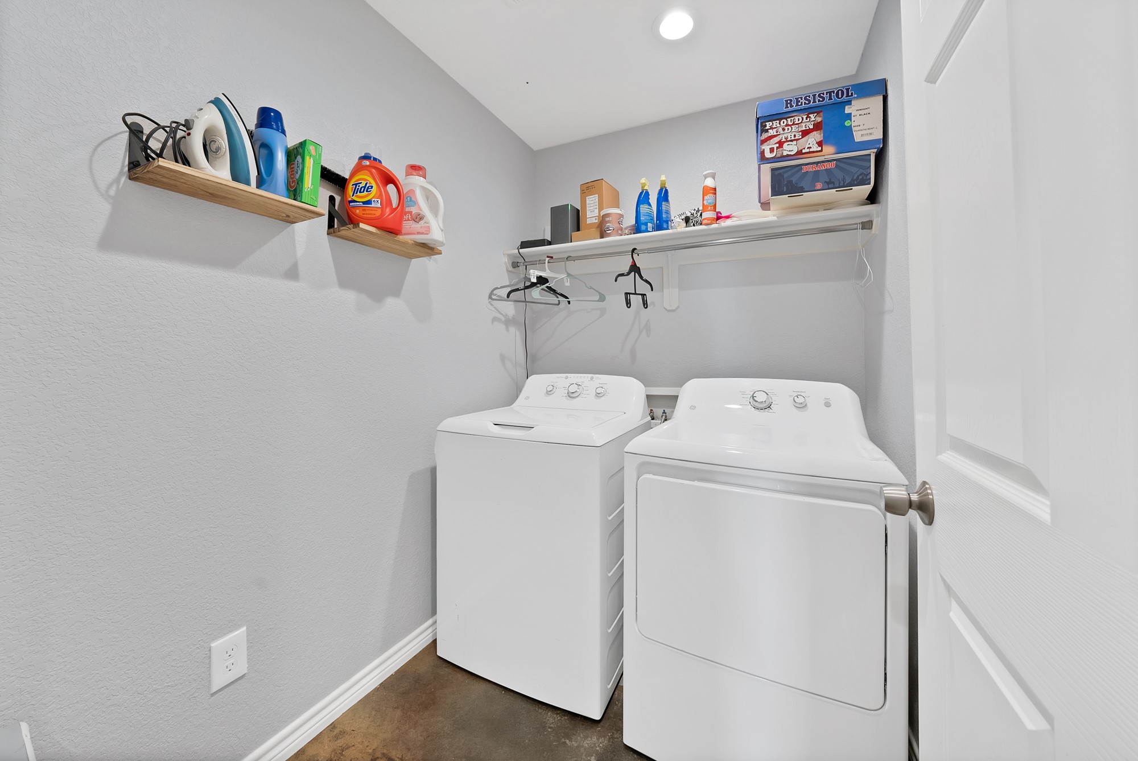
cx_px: 569
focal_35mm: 12
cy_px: 380
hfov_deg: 112.6
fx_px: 380
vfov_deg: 90.1
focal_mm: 12
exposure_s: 1/4
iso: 640
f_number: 9
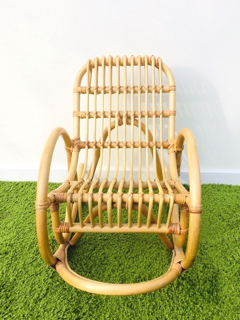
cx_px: 121
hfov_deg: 42.9
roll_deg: -0.9
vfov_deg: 55.4
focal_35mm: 33
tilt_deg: -27.3
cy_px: 161
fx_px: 305
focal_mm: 4.15
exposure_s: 1/641
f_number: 2.2
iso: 32
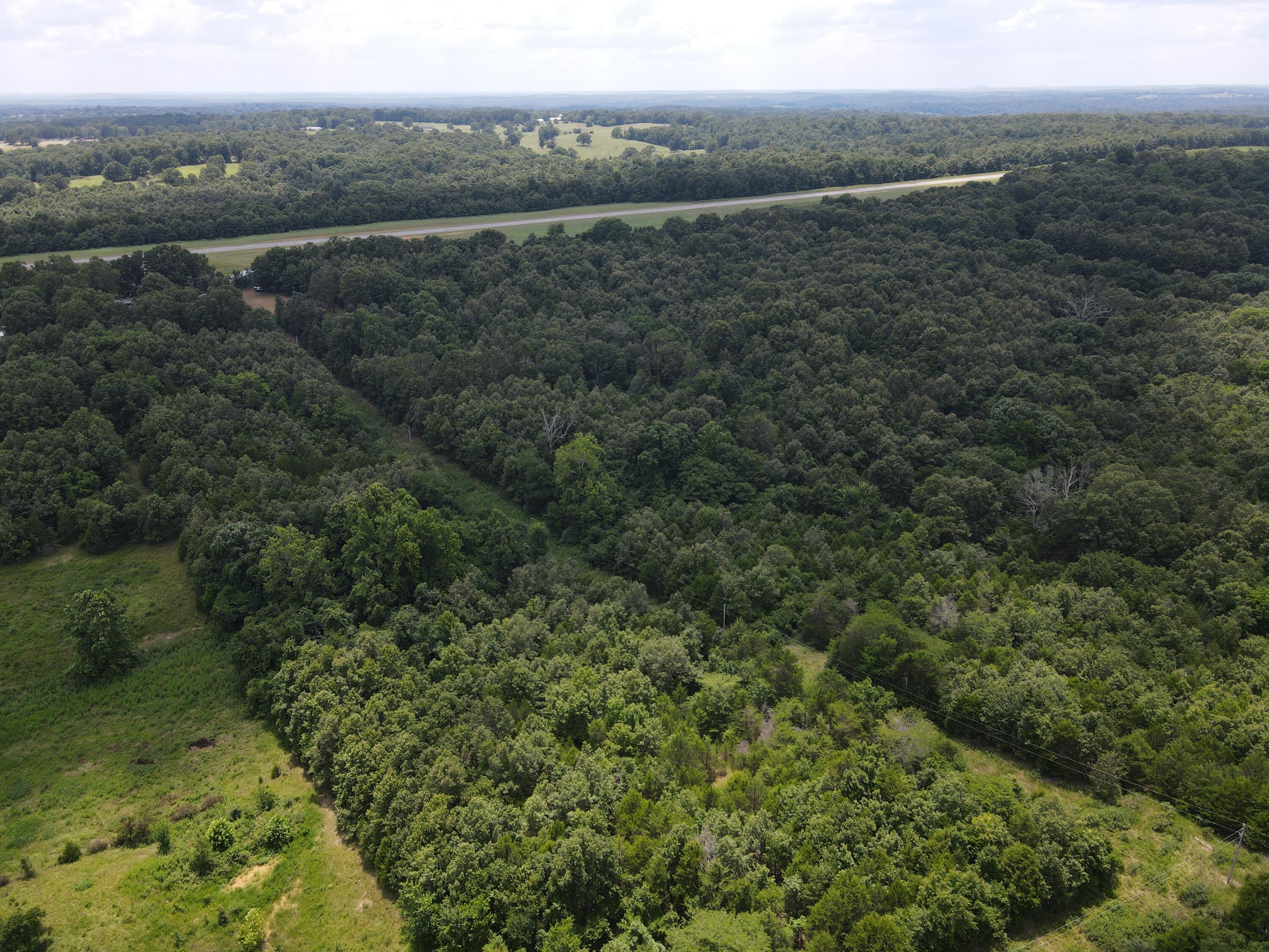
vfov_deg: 56.8
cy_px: 476
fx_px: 880
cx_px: 634
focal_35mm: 24
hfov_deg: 71.6
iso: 100
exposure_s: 1/350
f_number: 2.8
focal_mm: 4.5
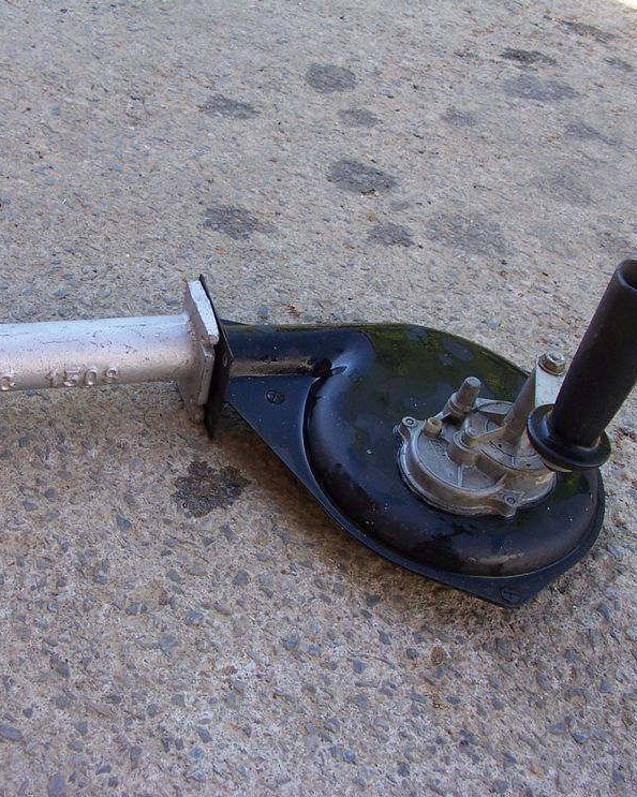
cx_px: 199
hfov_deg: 32.4
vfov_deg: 40.3
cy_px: 401
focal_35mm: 46
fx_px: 1084
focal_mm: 6
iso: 80
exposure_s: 1/180
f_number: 2.8
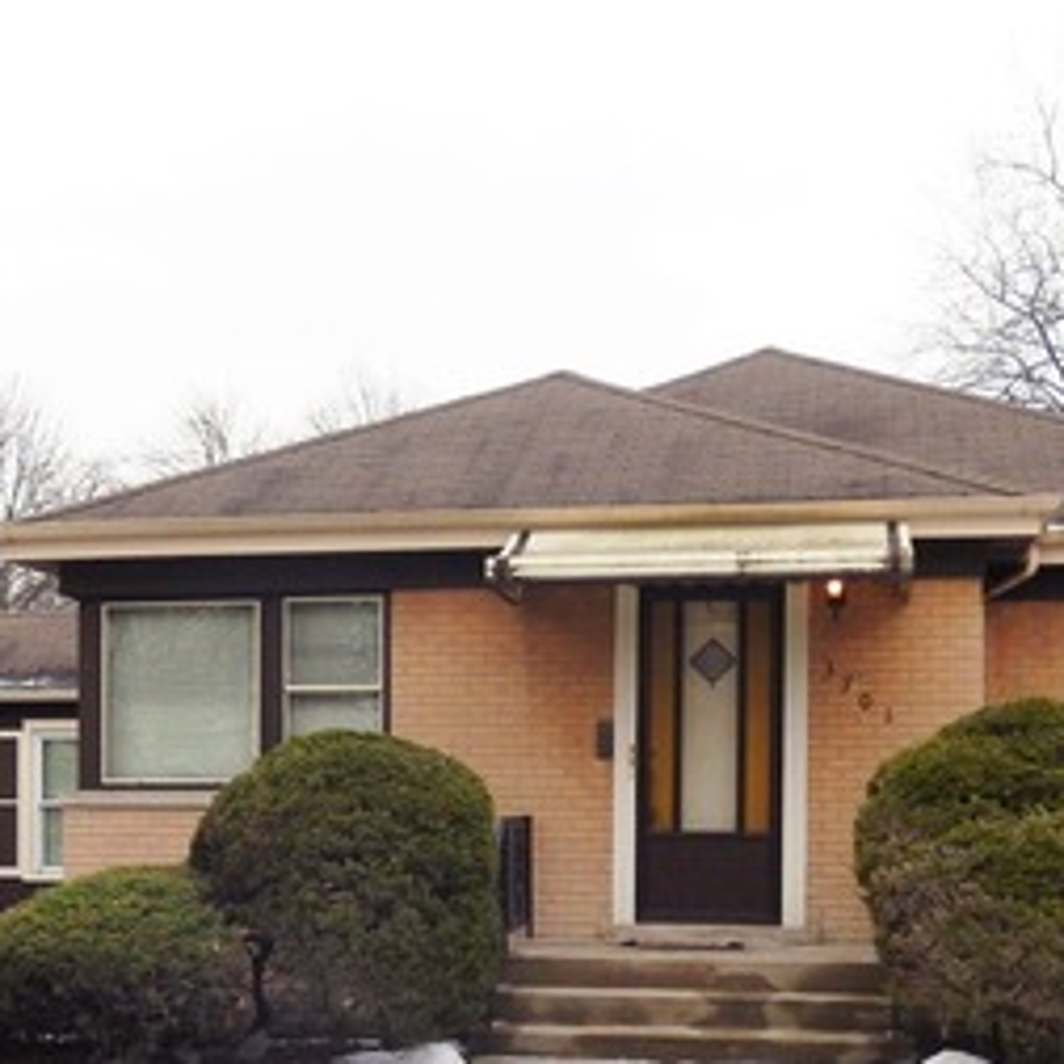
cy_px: 803
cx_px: 370
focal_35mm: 56
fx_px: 1947
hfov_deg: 30.4
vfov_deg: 30.0
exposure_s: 1/800
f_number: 3.4
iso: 125
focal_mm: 4.5
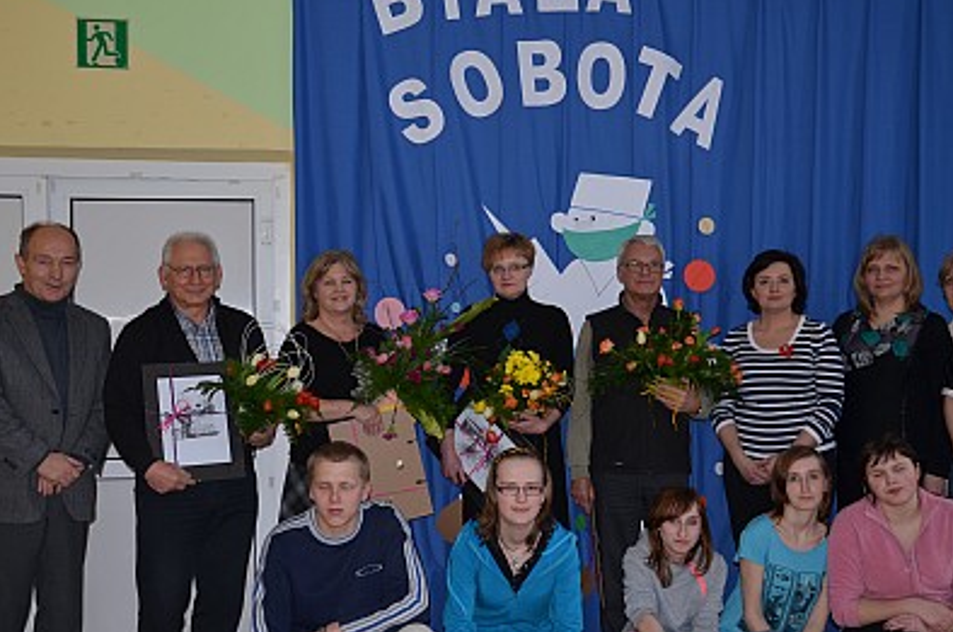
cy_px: 335
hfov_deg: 41.4
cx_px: 518
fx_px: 1258
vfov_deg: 28.2
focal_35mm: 48
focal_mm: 25
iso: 100
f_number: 4
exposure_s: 1/60
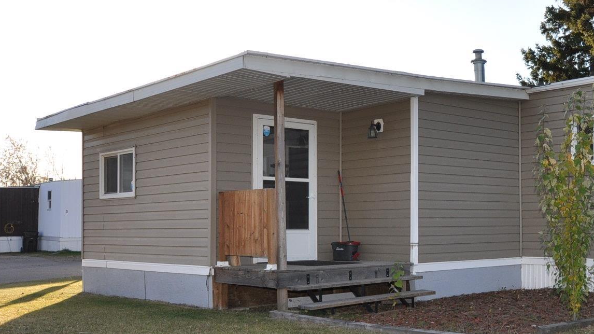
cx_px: 541
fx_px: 740
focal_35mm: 47
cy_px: 212
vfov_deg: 25.3
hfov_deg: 40.3
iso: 200
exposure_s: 1/200
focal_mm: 16
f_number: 7.1
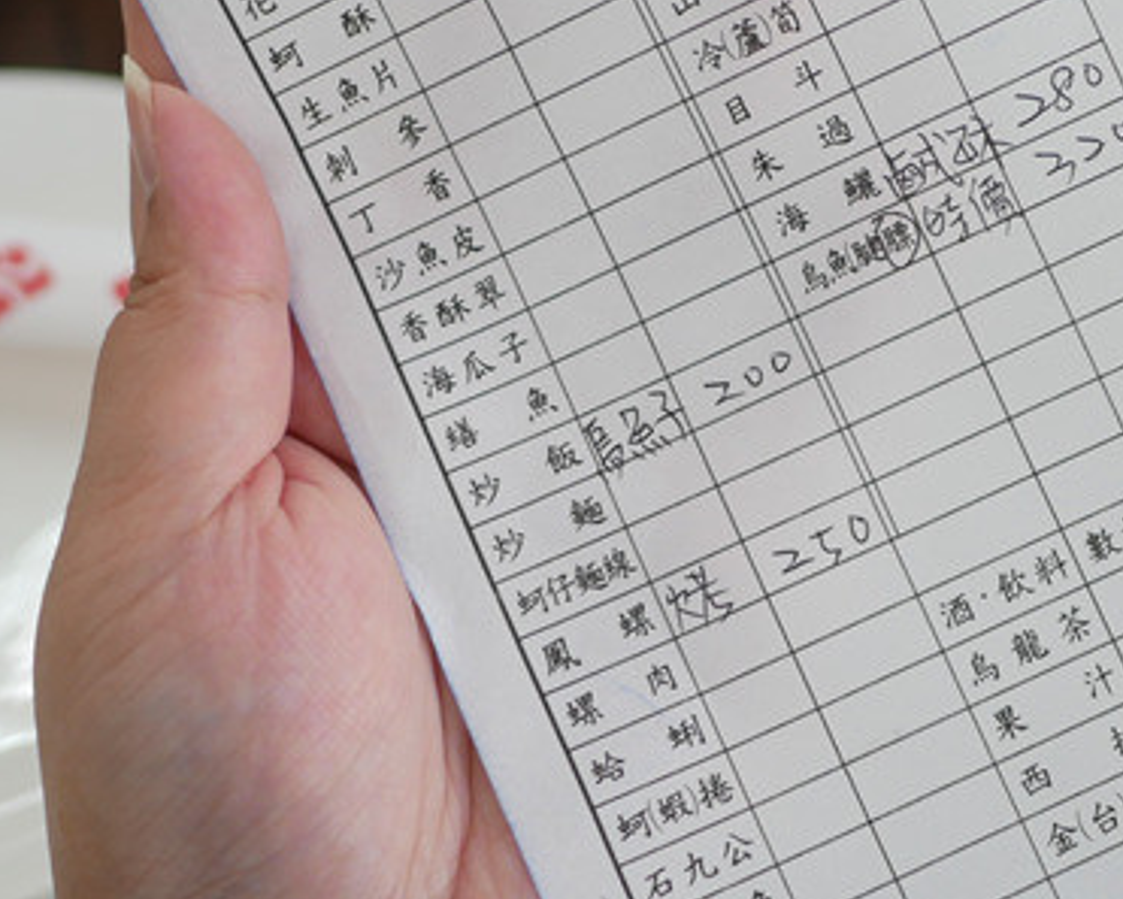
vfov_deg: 19.4
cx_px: 902
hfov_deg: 23.8
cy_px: 339
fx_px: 2626
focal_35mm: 79
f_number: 1.7
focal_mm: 15
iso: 200
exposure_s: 1/125
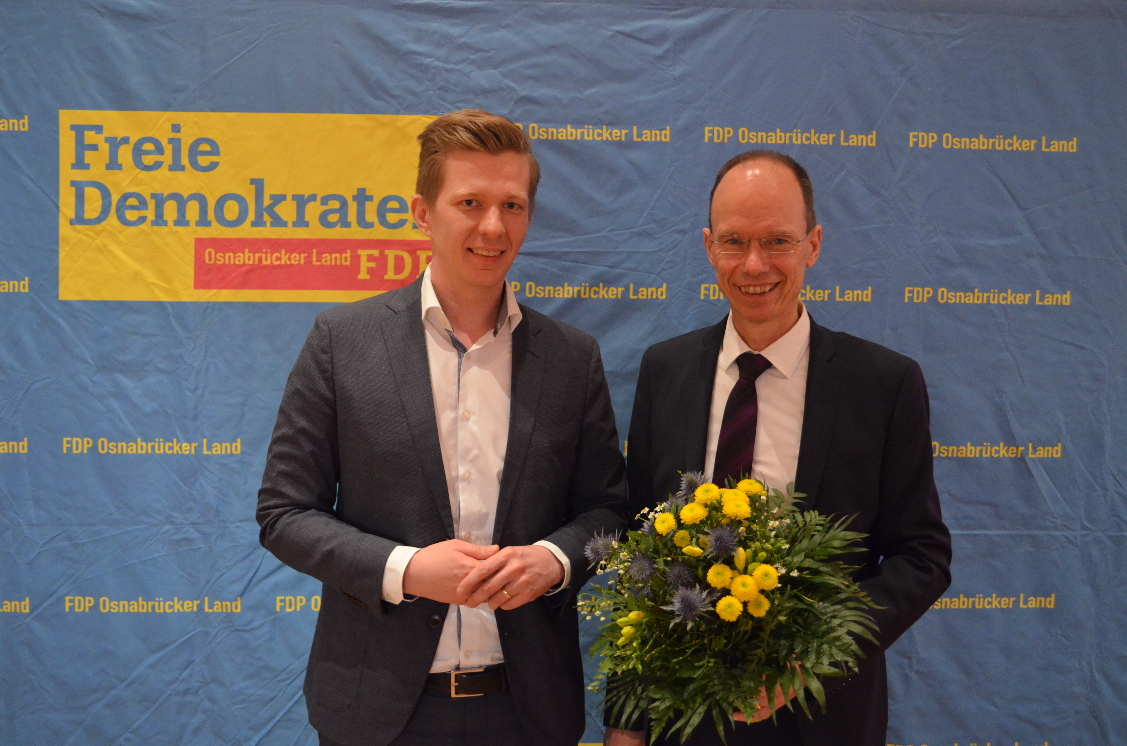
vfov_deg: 35.8
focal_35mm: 37
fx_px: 1156
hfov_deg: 52.0
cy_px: 378
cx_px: 572
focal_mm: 24
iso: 2800
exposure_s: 1/30
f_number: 4
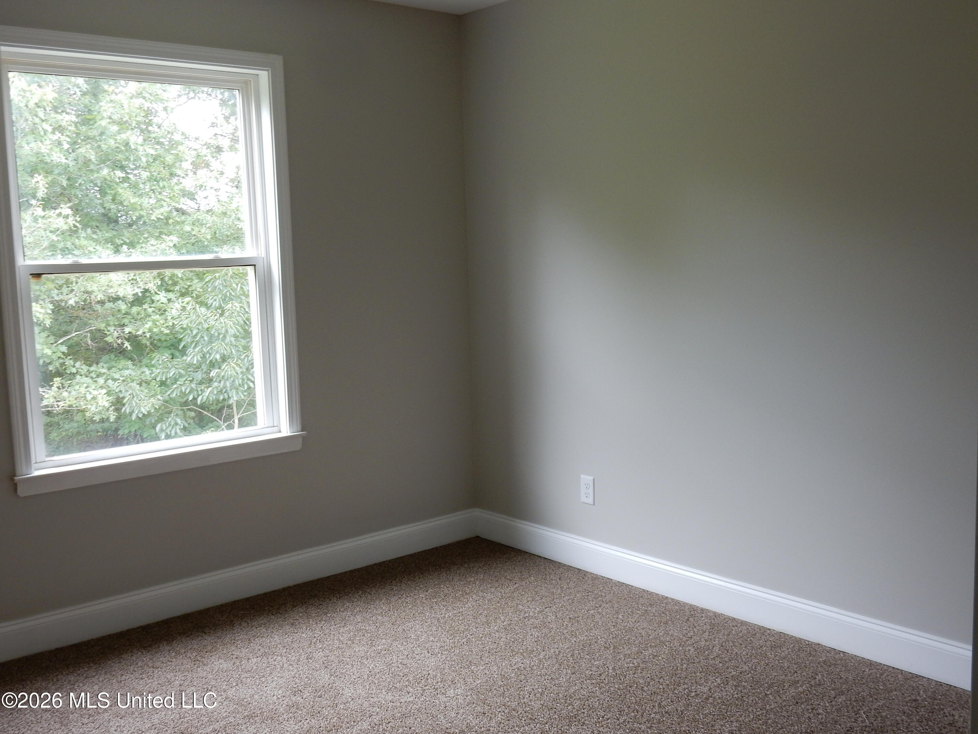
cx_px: 489
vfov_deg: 39.7
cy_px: 367
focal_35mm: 36
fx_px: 1017
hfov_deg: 51.4
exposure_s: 1/30
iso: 140
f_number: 4
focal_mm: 6.4
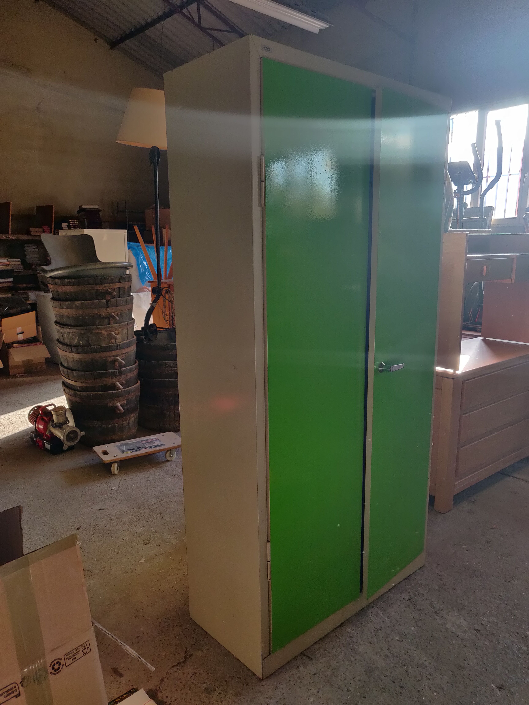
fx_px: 509
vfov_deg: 69.4
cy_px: 352
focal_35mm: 25
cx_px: 264
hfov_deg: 54.9
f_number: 1.7
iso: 400
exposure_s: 1/50
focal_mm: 4.25
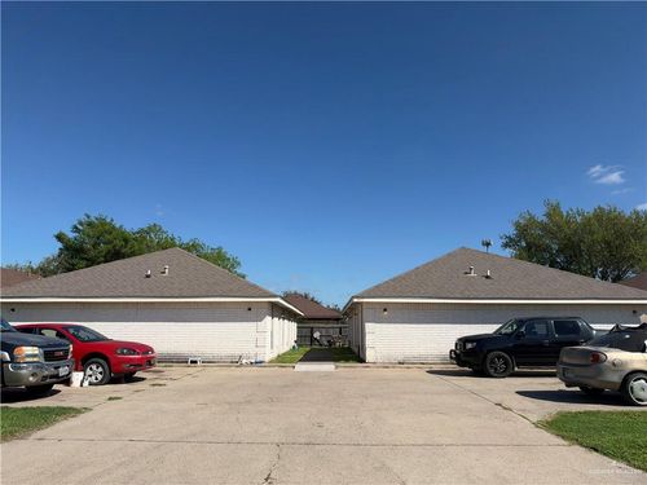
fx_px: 449
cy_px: 242
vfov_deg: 56.8
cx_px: 324
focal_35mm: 24
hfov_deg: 71.6
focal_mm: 6.93
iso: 64
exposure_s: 1/6024
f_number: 1.8
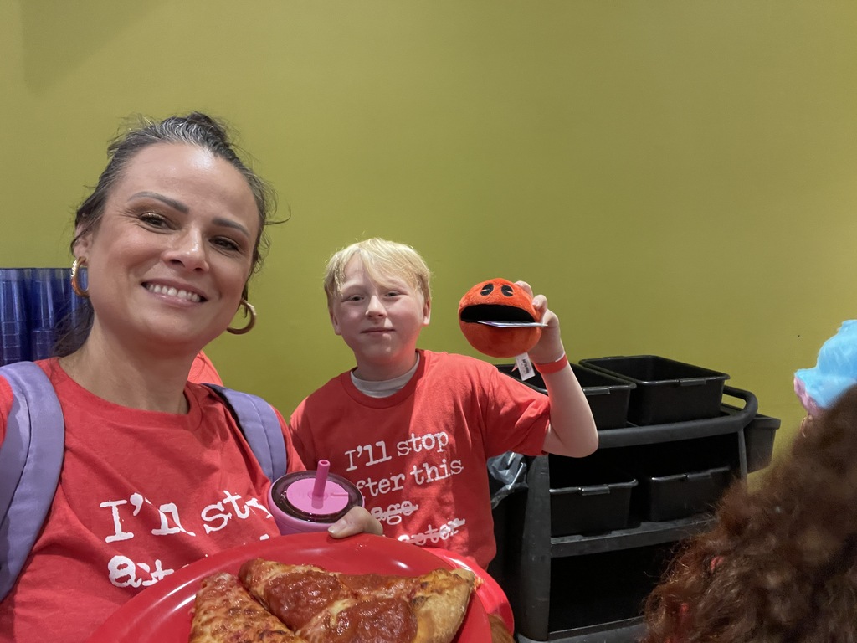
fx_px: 569
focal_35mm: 23
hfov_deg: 73.9
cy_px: 322
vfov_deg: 58.9
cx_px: 428
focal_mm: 2.71
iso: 400
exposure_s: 1/30
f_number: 2.2
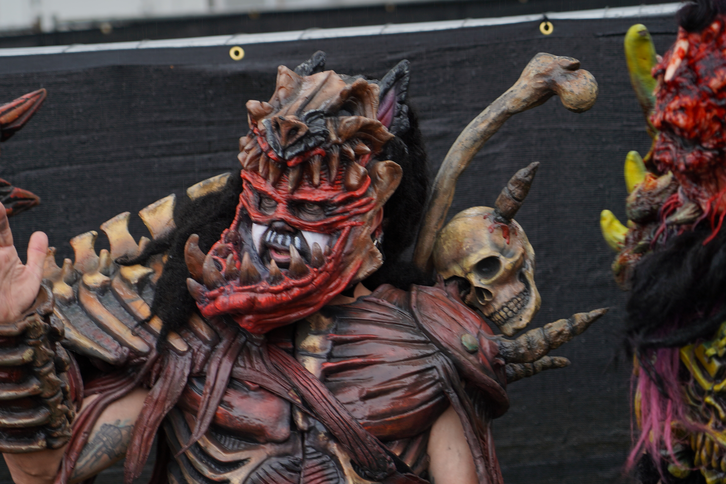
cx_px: 319
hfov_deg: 15.3
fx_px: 2702
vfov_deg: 10.2
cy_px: 250
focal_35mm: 134
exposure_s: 1/125
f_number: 4
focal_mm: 105
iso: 125
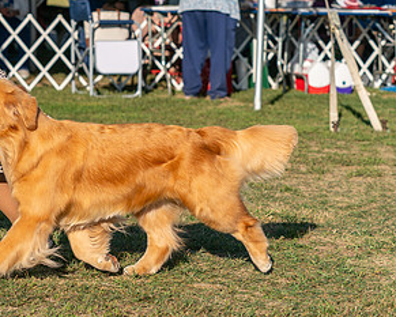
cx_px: 70
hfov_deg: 11.9
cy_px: 31
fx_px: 1888
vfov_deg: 9.6
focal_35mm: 161
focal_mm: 74
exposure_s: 1/1250
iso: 100
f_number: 4.5
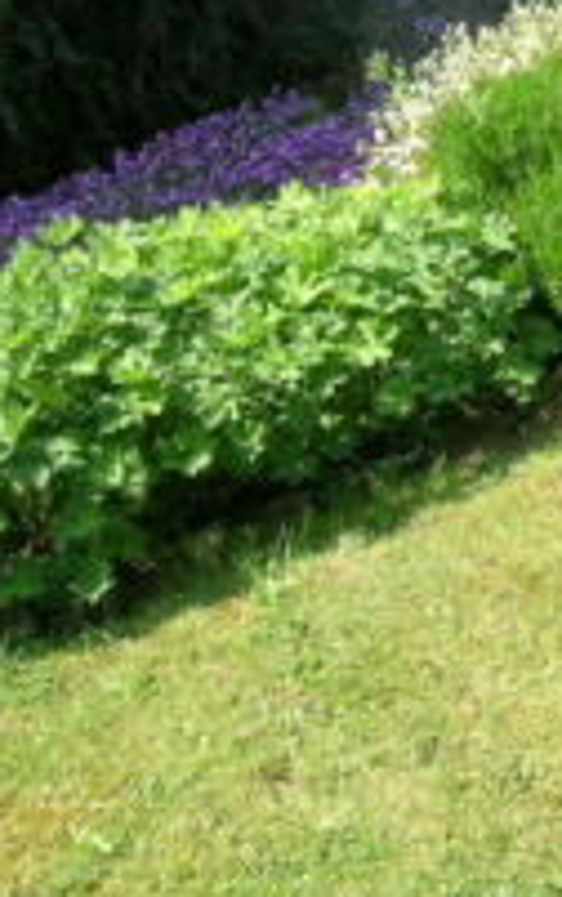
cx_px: 890
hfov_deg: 14.1
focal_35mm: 86
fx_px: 2103
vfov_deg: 23.1
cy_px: -2
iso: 50
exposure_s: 1/149
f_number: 5
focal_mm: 5.8
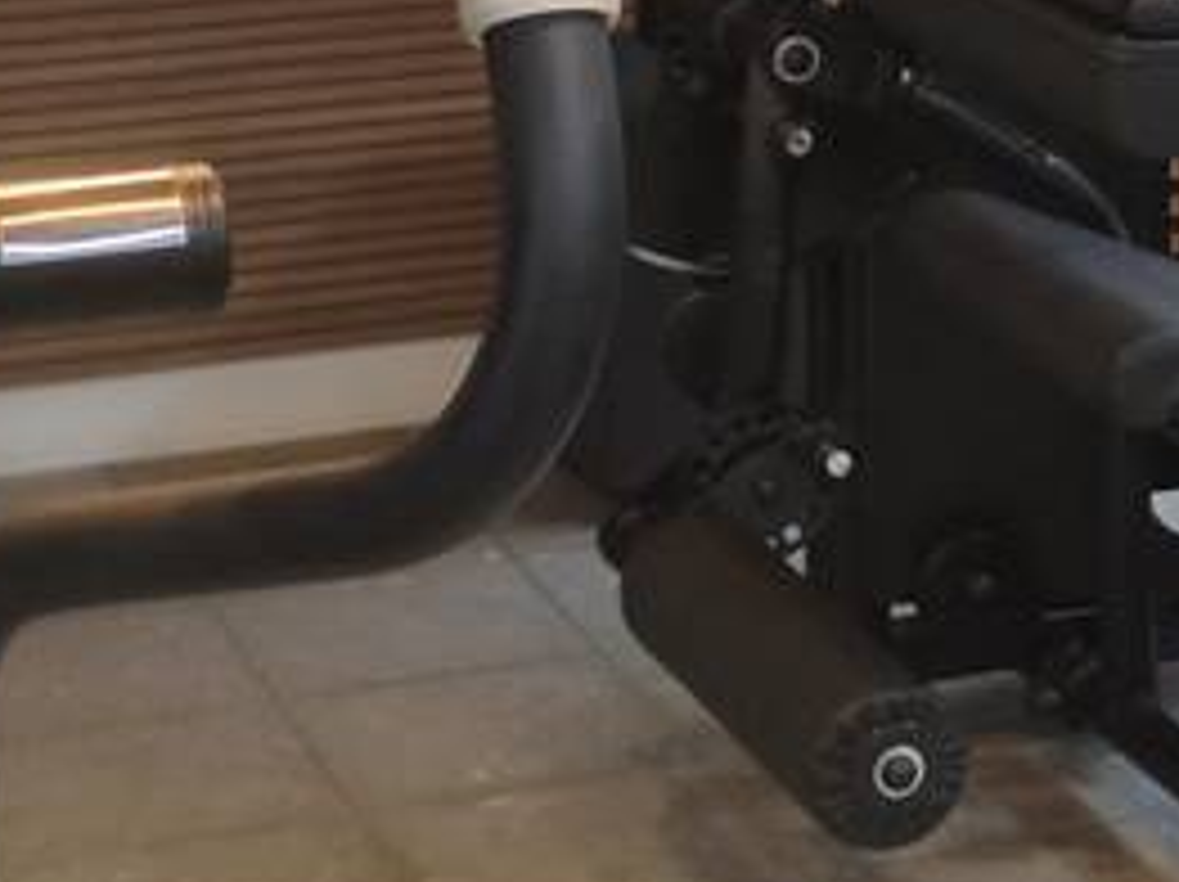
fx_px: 4866
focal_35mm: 143
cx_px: 1521
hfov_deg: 13.3
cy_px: -292
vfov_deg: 10.1
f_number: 1.5
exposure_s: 1/120
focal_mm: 4.94
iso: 400
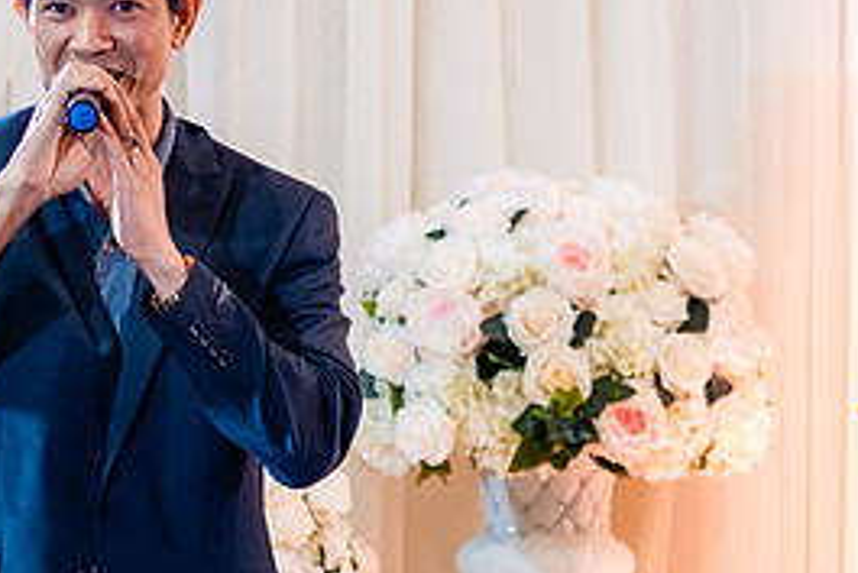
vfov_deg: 4.7
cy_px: 353
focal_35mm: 291
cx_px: -11
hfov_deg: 7.0
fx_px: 6939
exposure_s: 1/160
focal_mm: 56
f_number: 2
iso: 640
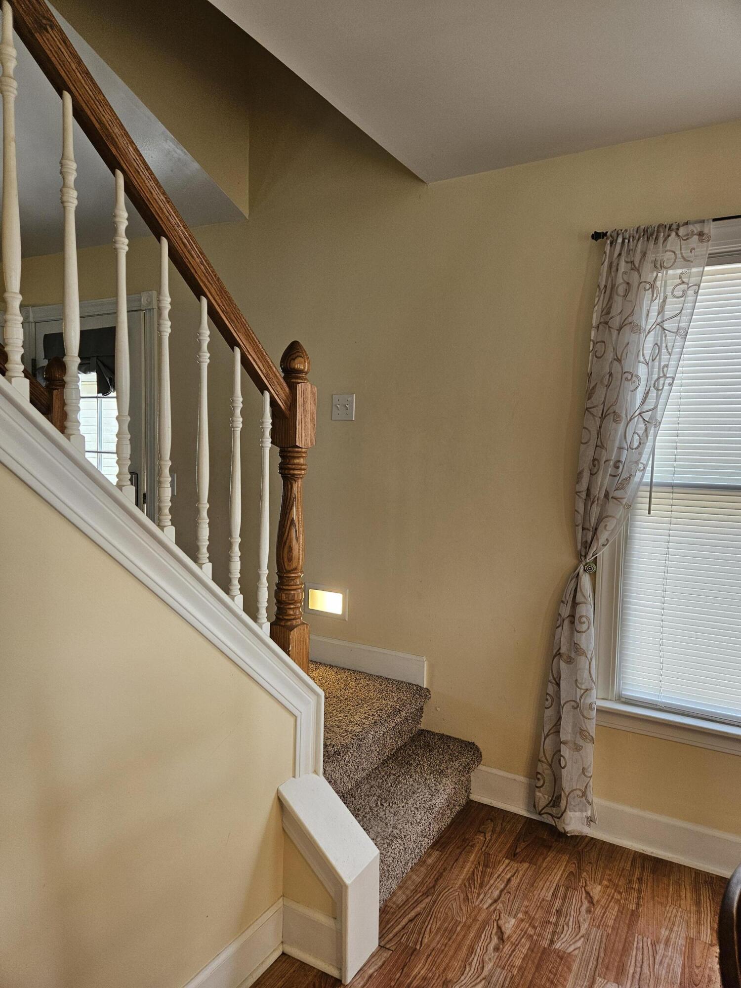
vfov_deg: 73.9
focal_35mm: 23
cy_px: 494
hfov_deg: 58.9
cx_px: 370
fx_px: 656
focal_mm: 5.4
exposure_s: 1/120
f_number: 1.8
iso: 100
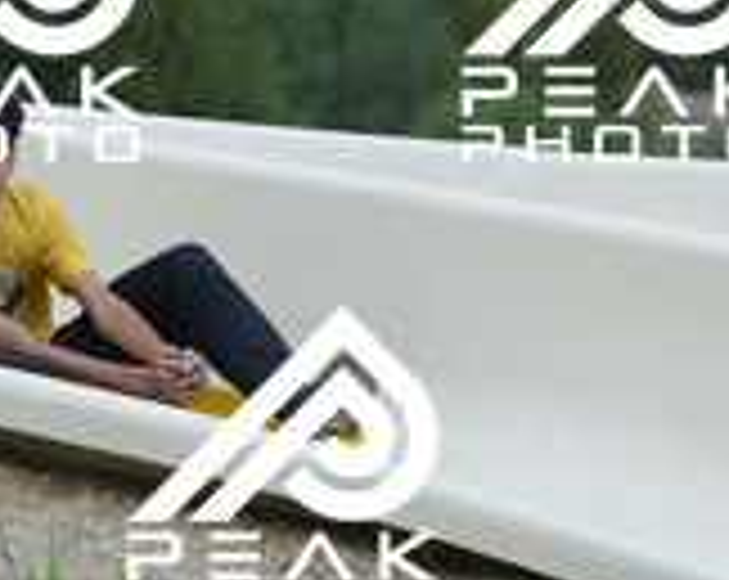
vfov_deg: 3.4
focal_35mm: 453
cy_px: 438
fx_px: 9756
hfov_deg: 4.3
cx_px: 302
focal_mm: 195
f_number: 6.3
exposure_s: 1/1250
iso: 900
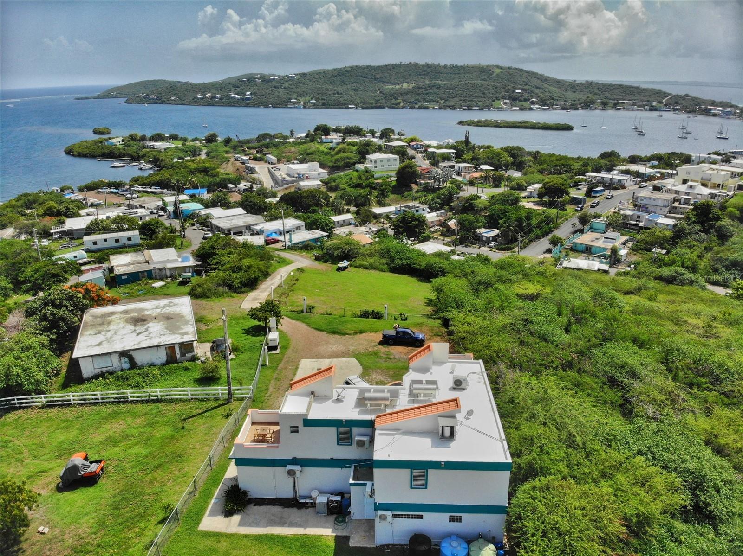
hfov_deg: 71.6
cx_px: 372
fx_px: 515
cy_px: 278
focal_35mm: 24
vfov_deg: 56.8
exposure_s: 1/62.6
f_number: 2.8
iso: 100
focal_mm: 4.5
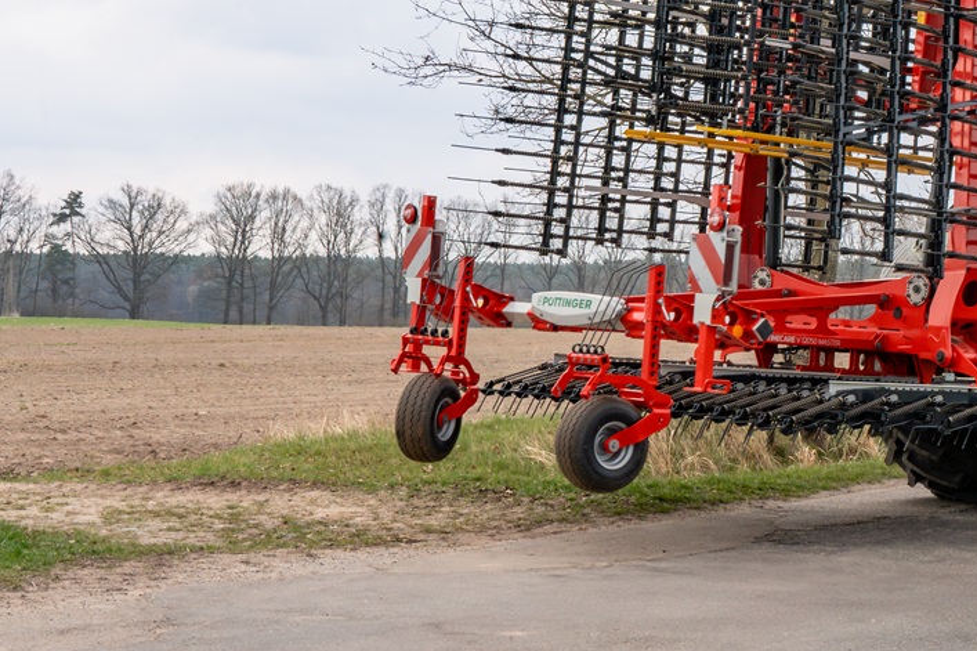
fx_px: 2360
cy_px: 160
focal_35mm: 87
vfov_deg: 15.6
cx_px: 981
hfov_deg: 22.5
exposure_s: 1/200
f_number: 18
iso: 800
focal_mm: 41
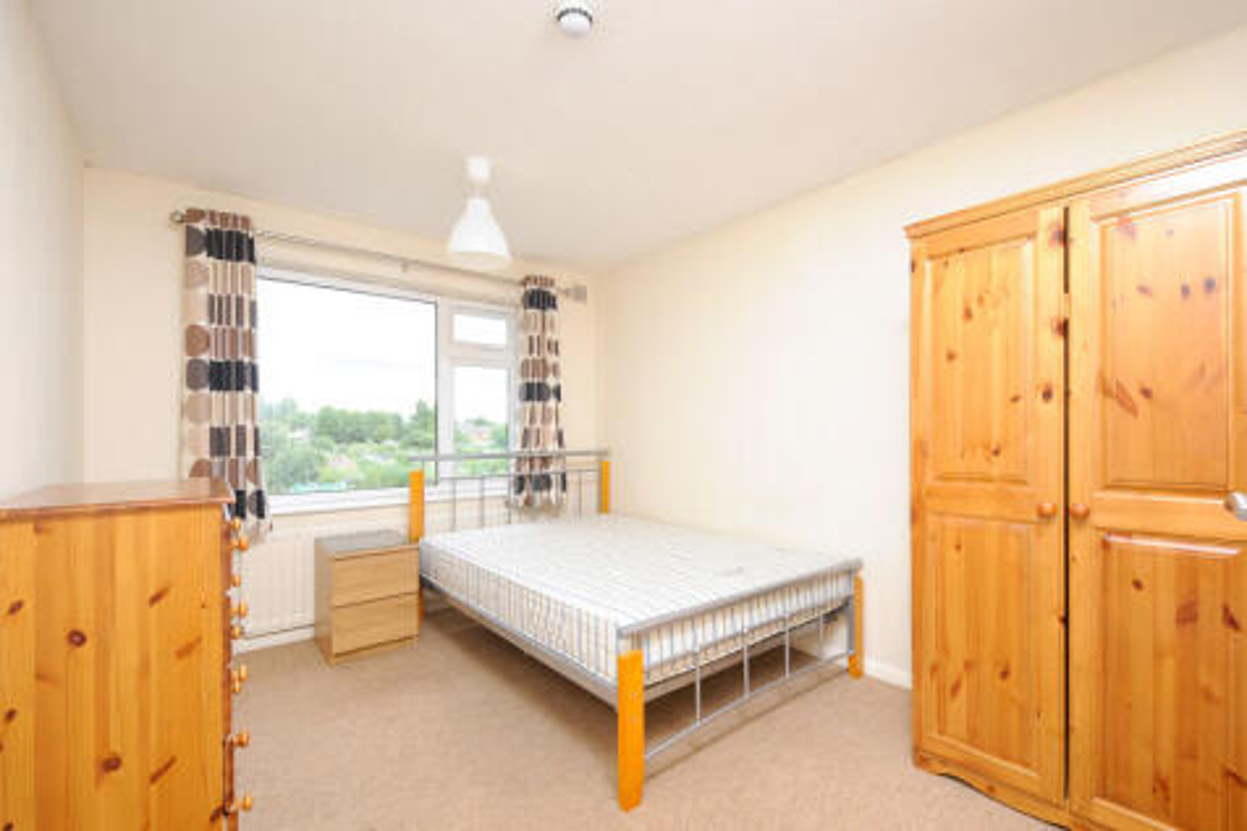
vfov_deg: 77.3
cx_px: 624
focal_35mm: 15
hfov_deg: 100.4
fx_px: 519
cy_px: 416
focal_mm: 10
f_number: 6.3
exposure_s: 1/160
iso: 400
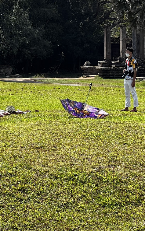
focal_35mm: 172
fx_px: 1086
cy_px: 85
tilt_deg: -1.6
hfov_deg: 7.6
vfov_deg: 12.2
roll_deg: +0.7
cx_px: 93
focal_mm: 9
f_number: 2.8
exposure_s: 1/536
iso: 32
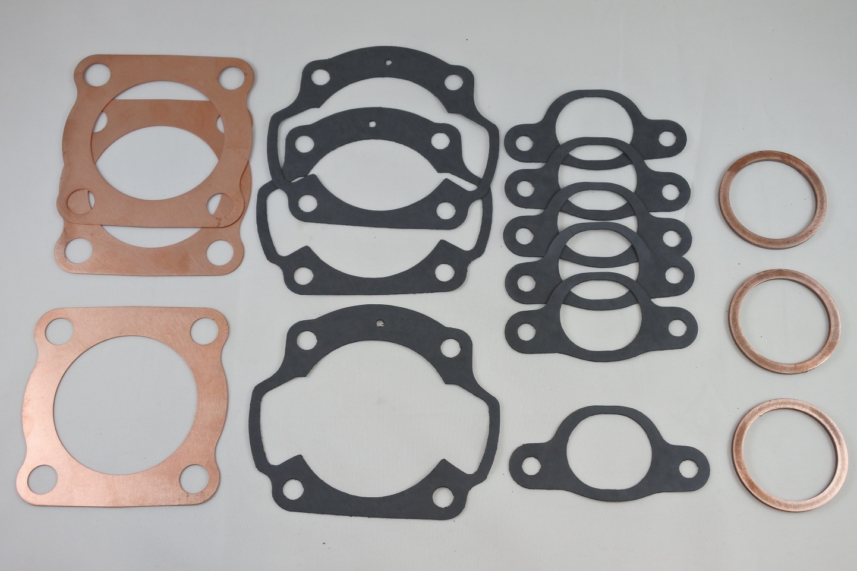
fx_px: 952
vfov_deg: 33.4
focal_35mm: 40
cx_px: 428
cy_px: 286
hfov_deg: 48.5
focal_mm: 15
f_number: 4.2
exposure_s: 1/200
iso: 400
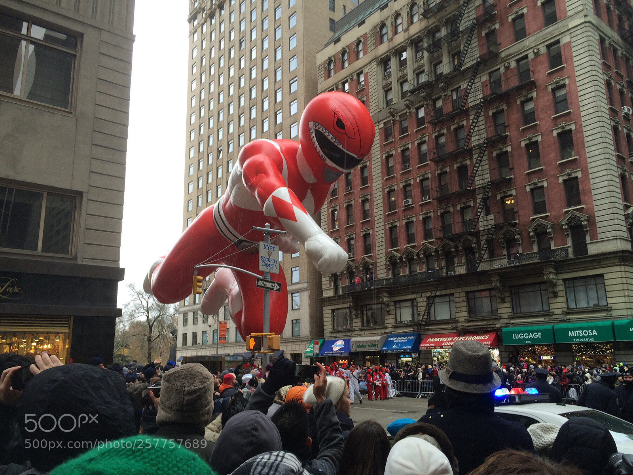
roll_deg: +2.0
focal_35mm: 29
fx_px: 530
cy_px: 238
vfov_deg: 48.2
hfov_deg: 61.7
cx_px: 316
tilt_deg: +11.3
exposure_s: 1/120
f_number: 2.2
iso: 50
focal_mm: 4.15
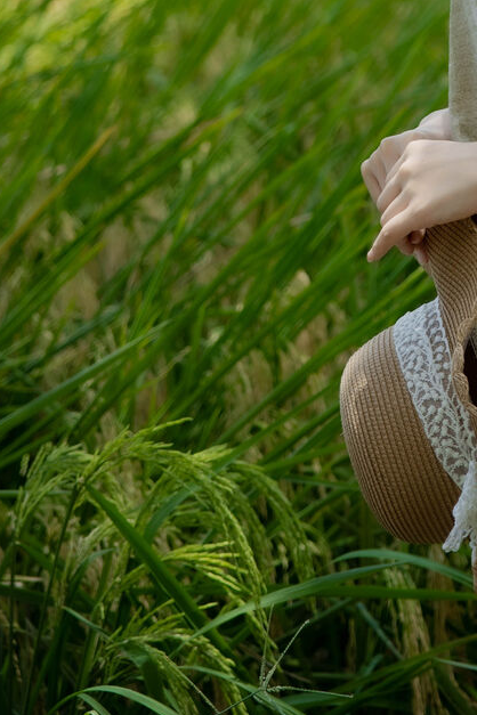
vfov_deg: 12.8
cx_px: 614
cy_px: -225
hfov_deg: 8.7
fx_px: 3080
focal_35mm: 155
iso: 100
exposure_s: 1/500
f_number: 2.8
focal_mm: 54
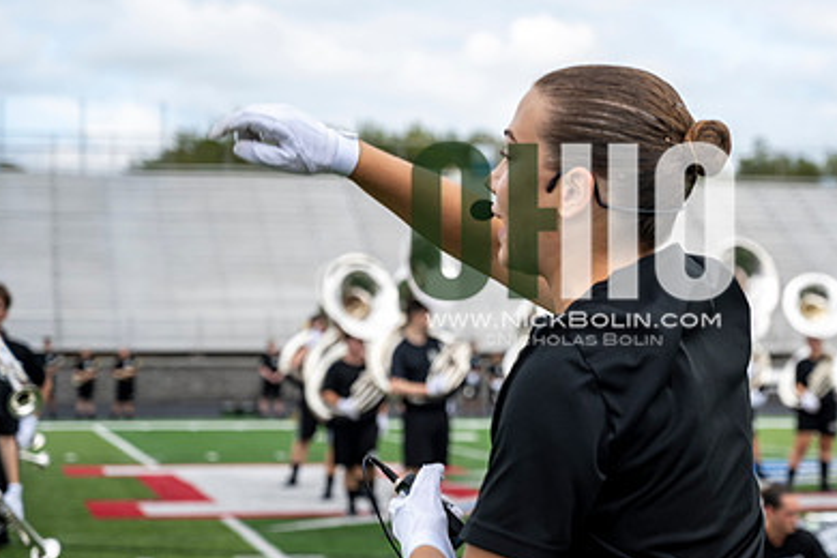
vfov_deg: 13.2
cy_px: 244
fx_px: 2418
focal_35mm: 104
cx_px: 573
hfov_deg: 19.6
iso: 250
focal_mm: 70
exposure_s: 1/800
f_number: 4
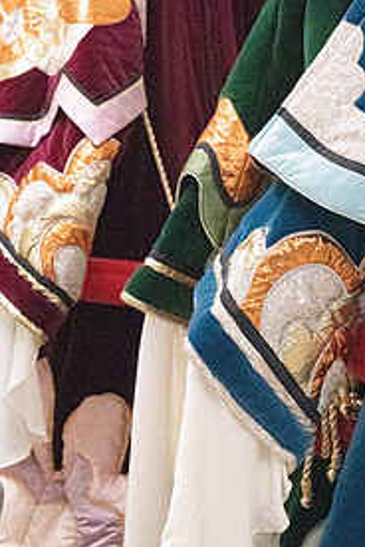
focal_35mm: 114
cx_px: 248
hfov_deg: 12.0
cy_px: 188
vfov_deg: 17.9
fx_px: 1734
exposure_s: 1/250
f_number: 11
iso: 25600
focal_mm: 70
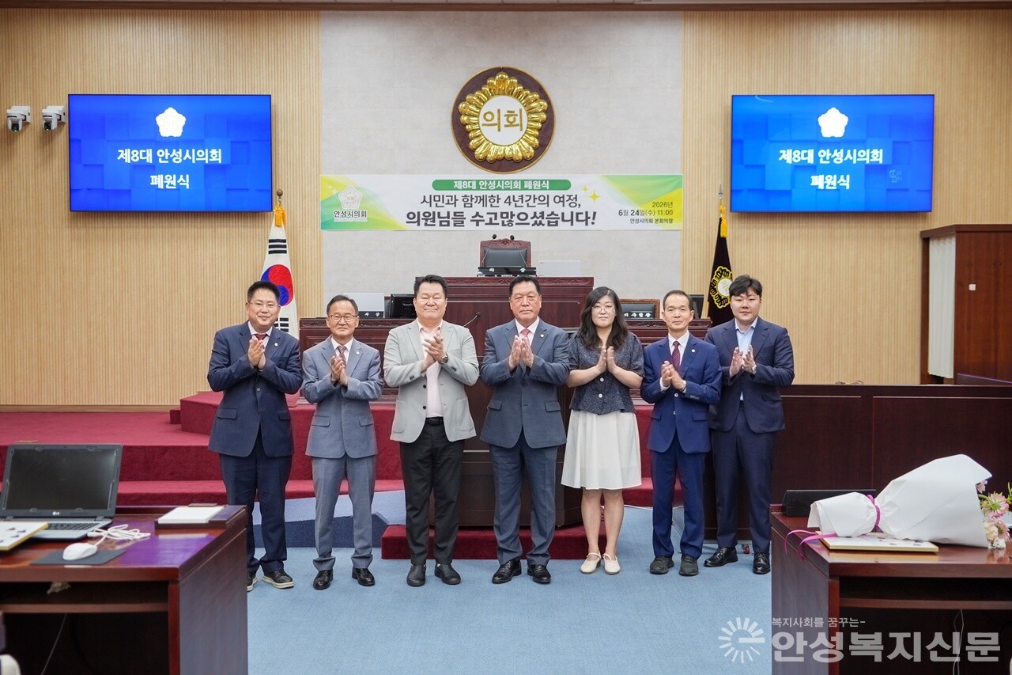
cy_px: 338
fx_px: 956
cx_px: 506
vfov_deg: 38.9
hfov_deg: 55.8
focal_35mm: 34
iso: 250
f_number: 4
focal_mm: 34
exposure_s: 1/40
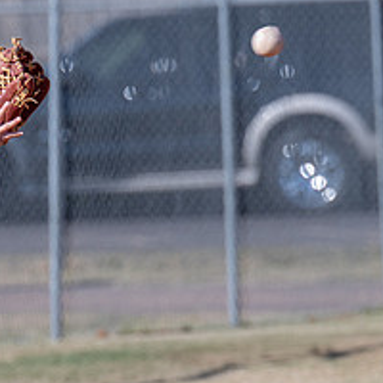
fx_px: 11228
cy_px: 328
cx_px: 66
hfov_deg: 2.0
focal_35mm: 897
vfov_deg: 2.0
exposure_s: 1/1000
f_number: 5.6
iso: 220
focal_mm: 280
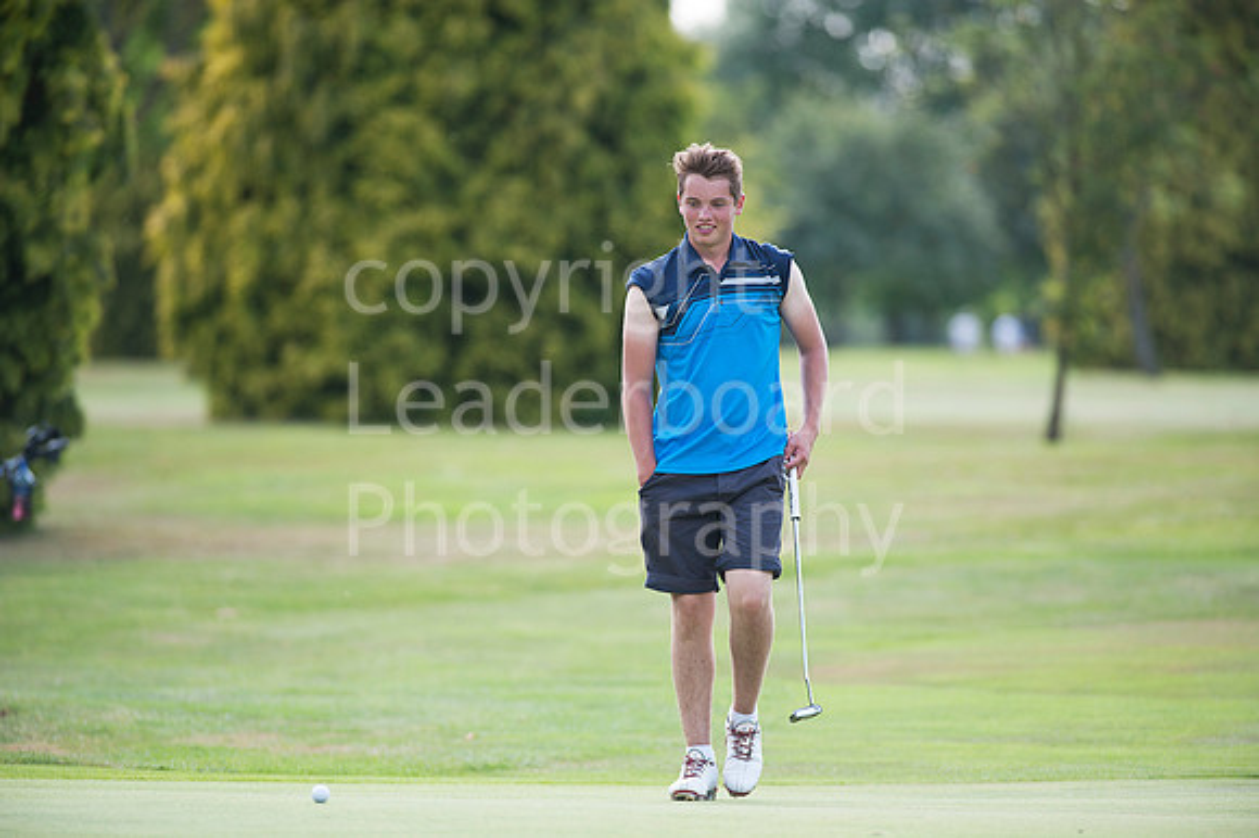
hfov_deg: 6.9
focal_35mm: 300
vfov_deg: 4.6
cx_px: 630
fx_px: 10485
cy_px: 419
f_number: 4
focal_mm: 300
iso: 400
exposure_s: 1/1000
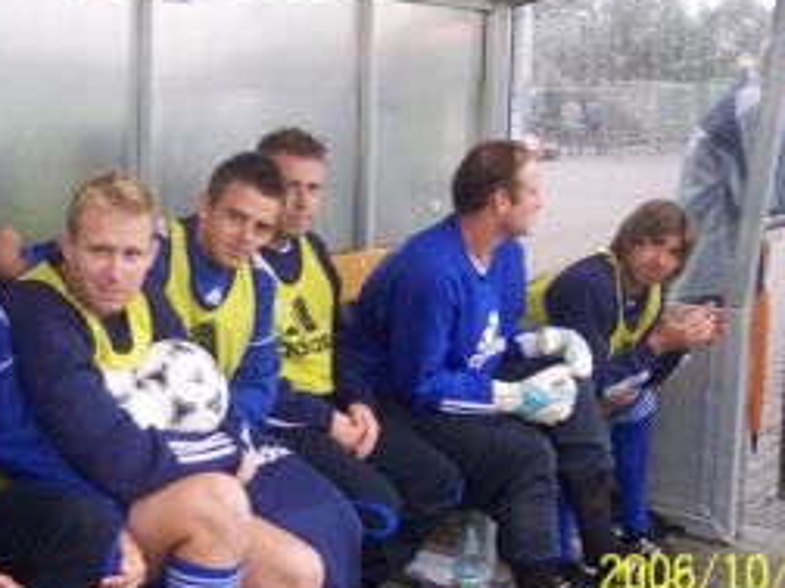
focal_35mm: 62
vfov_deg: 23.6
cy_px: 224
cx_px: 287
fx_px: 1406
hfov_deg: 31.0
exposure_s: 1/60
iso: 100
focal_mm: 8
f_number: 2.8
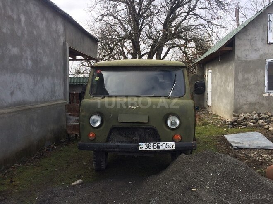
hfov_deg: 61.7
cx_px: 136
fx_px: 229
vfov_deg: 48.2
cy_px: 102
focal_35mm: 29
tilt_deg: -4.2
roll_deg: +0.9
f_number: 2.2
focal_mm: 4.15
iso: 32
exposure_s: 1/695
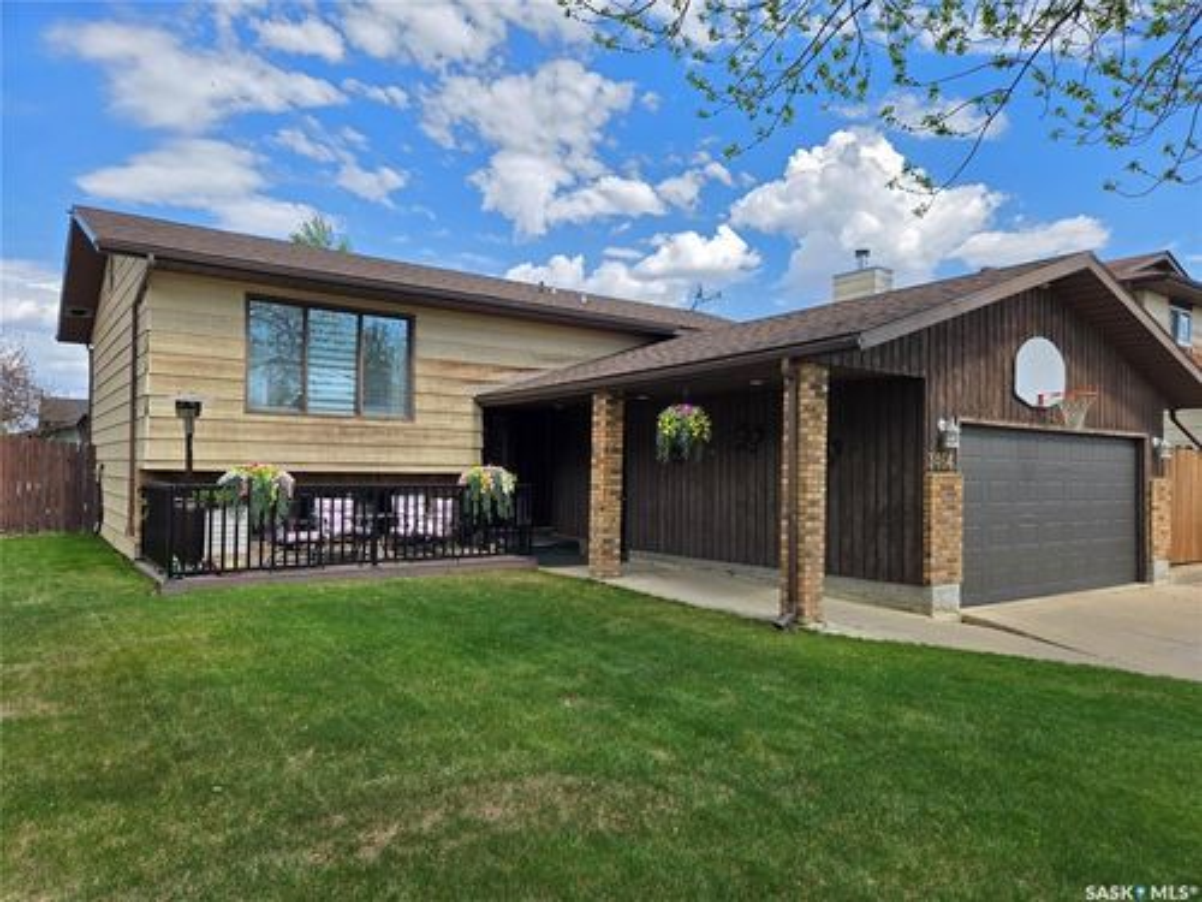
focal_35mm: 23
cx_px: 601
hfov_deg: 73.9
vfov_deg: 58.9
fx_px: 799
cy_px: 451
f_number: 1.8
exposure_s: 1/1318
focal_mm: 5.4
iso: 25
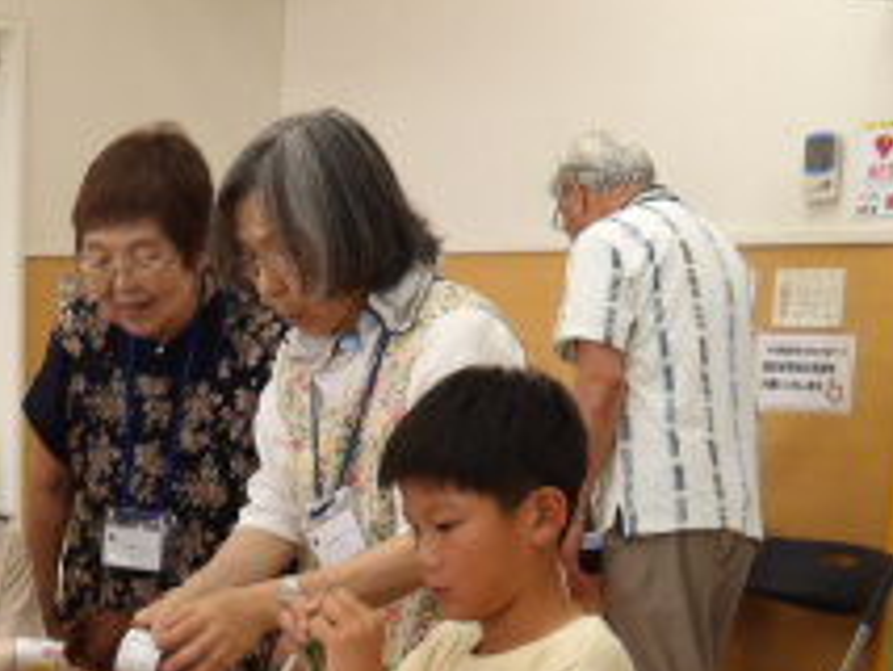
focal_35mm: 81
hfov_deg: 23.3
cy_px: 889
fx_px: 2091
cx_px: 42
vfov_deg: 17.1
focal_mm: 4.9
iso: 139
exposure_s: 1/60
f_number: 3
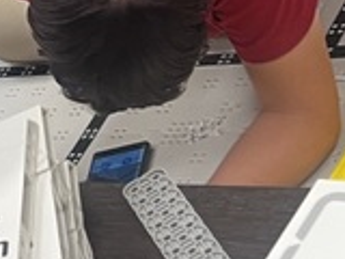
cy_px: -237
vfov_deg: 8.5
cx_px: -289
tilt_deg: -12.6
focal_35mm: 166
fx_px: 1654
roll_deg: +33.6
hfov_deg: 11.1
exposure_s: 1/60
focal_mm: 5.1
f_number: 1.6
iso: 80
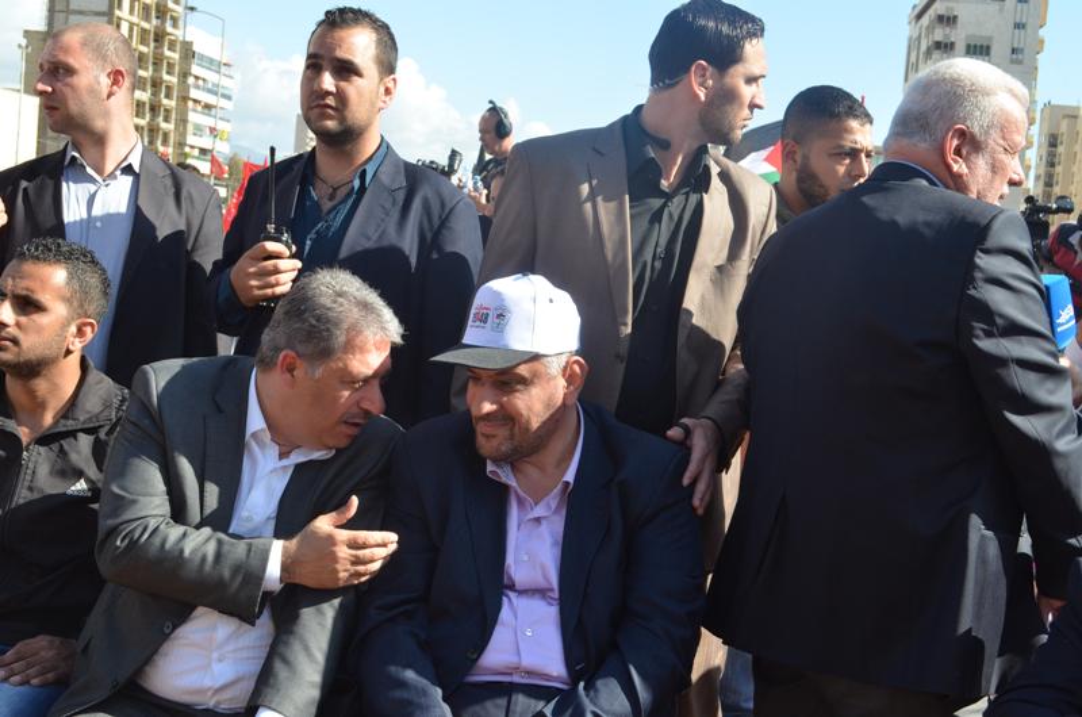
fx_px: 1440
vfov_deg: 28.0
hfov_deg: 41.2
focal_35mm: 48
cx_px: 541
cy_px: 358
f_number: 10
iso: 400
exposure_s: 1/400
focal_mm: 32
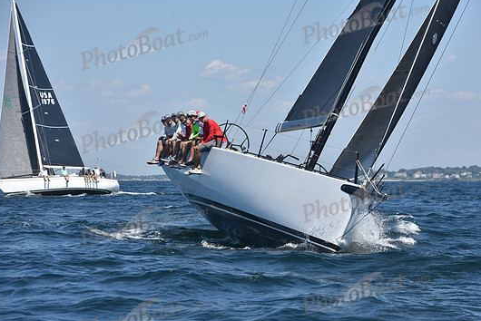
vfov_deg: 8.4
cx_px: 256
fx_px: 2192
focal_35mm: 164
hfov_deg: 12.5
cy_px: 165
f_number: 8
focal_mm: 150
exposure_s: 1/1000
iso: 200
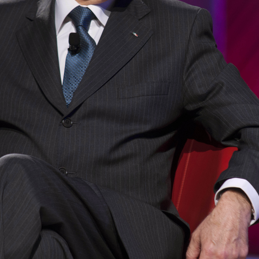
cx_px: 169
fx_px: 3885
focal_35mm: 459
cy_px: 83
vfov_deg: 3.8
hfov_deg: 3.8
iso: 400
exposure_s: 1/160
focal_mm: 200
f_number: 3.2
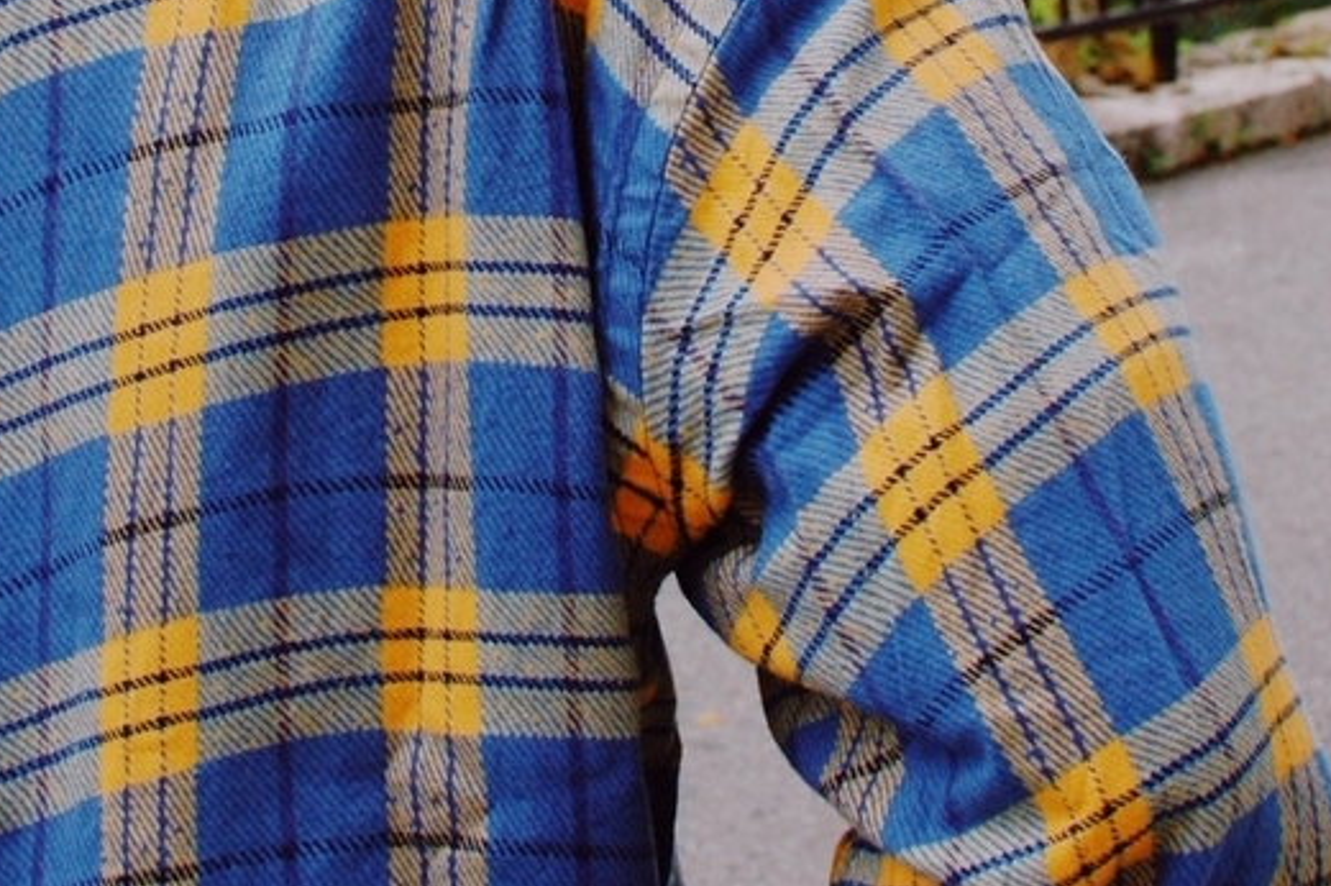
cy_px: -38
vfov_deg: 11.2
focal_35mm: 121
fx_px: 4476
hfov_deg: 16.9
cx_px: 433
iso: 800
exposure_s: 1/500
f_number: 11
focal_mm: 35
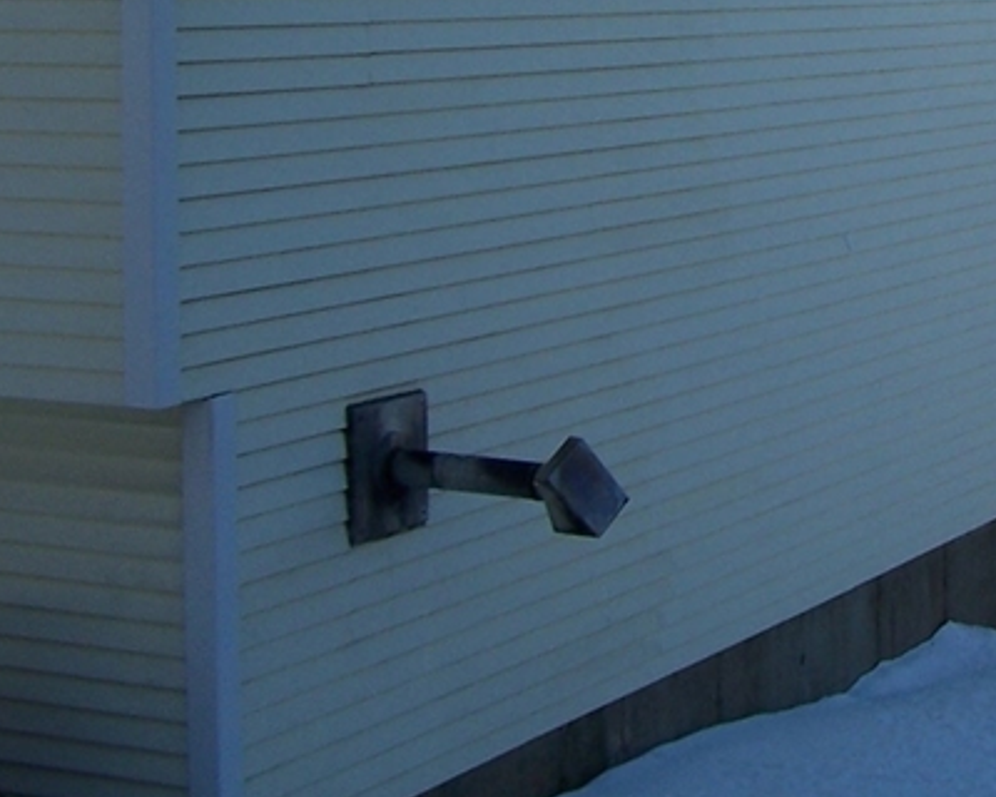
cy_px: -15
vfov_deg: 15.9
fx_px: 2800
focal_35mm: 95
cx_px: 996
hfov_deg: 19.6
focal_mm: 6.3
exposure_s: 1/750
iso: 80
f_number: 2.8
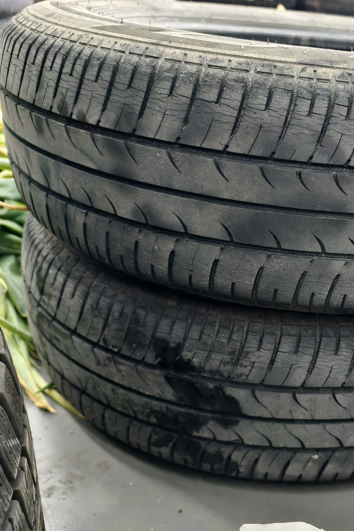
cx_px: 341
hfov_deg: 31.3
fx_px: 590
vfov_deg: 48.4
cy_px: 281
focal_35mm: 40
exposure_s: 1/100
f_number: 1.57
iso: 363
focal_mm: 6.54
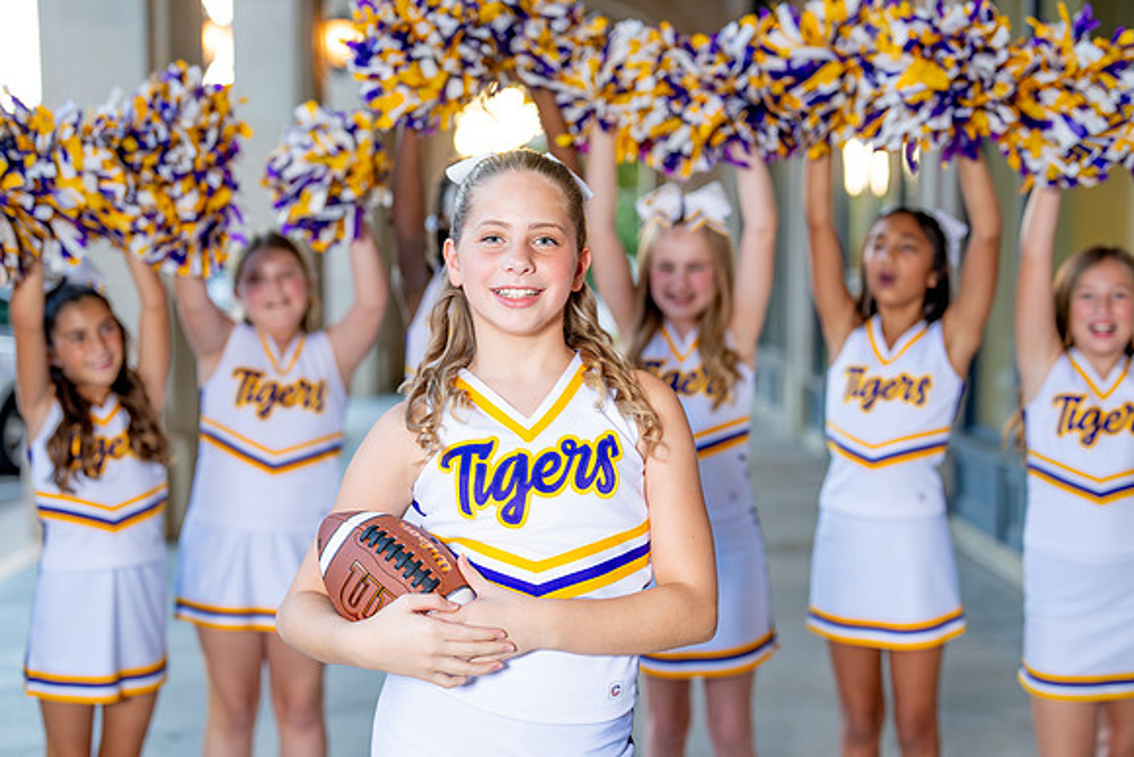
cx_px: 567
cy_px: 378
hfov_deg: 39.6
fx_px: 1575
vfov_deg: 27.0
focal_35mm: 50
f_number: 2
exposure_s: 1/400
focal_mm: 50
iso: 320
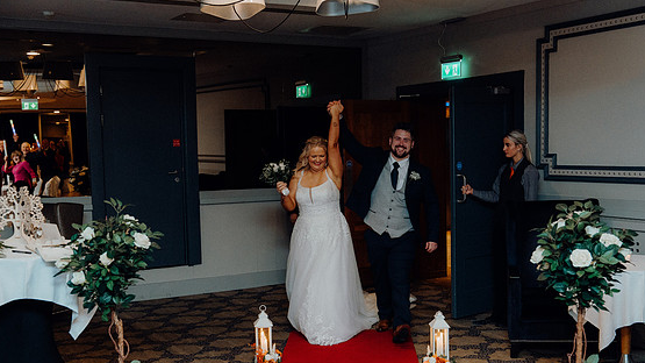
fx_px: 787
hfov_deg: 44.6
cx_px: 329
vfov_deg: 25.9
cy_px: 215
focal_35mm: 46
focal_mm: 42
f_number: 3.5
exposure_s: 1/160
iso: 2500
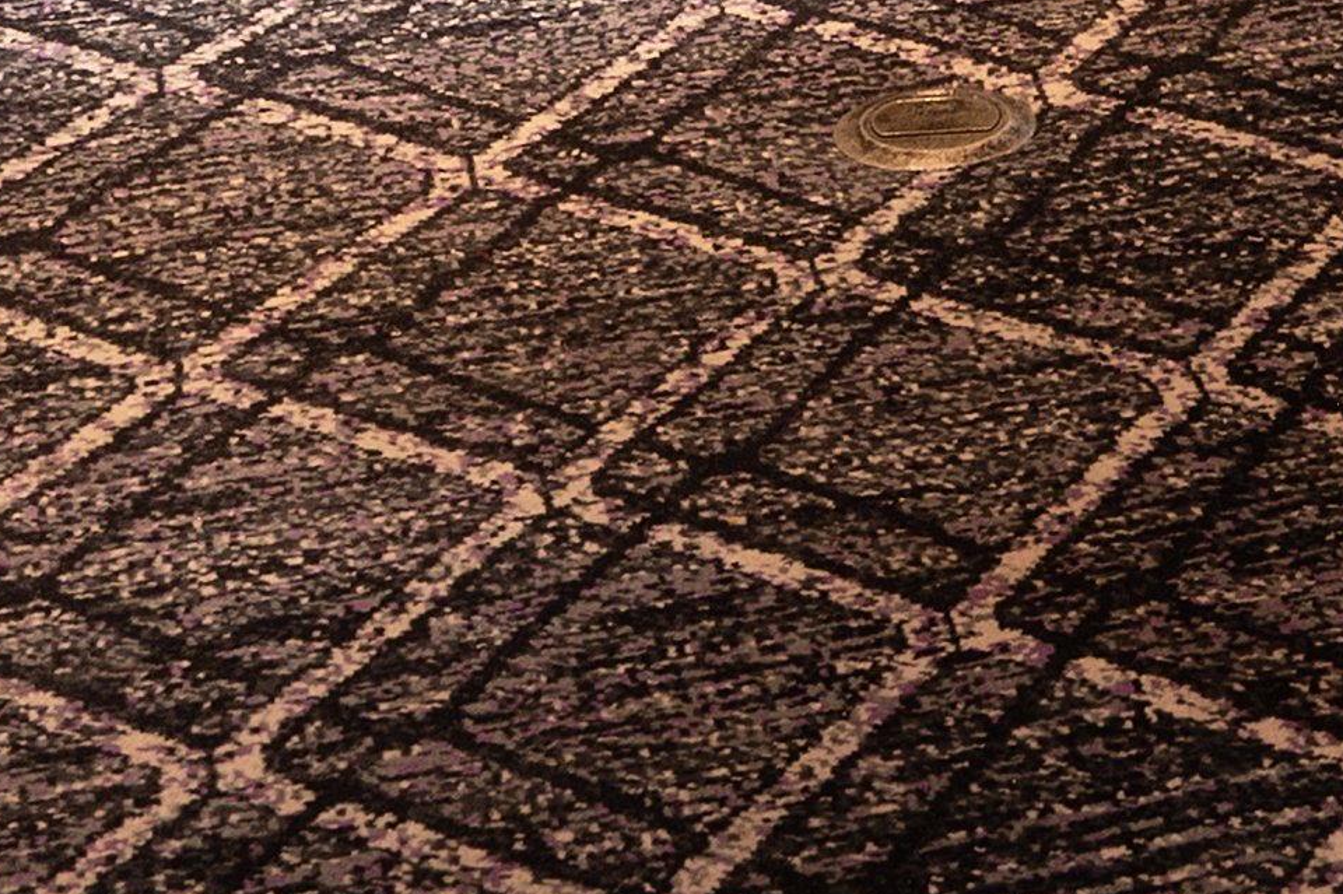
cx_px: 1928
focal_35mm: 126
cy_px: -1878
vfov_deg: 8.8
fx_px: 4698
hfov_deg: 15.2
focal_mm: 20
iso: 100
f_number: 10
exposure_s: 1/1.25
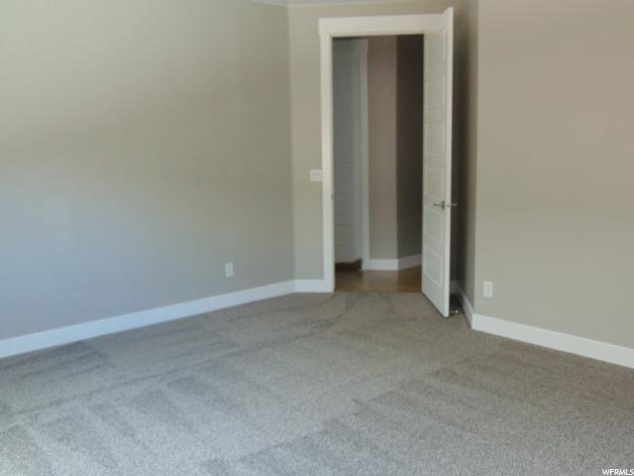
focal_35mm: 33
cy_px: 238
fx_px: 604
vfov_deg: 42.9
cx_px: 317
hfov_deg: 55.4
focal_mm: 5.8
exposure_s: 1/30
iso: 160
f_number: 3.2
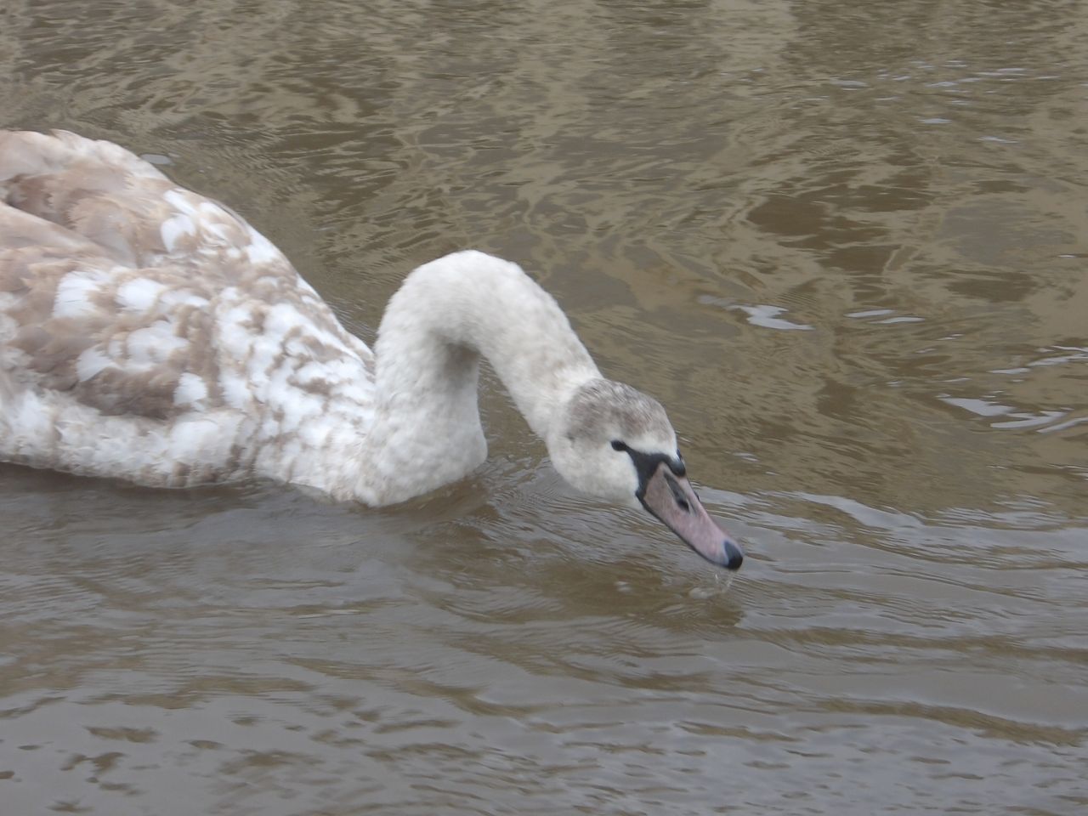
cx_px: 544
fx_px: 3394
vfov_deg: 13.7
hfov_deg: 18.2
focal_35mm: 108
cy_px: 408
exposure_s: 1/60
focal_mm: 19.6
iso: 158
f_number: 6.6
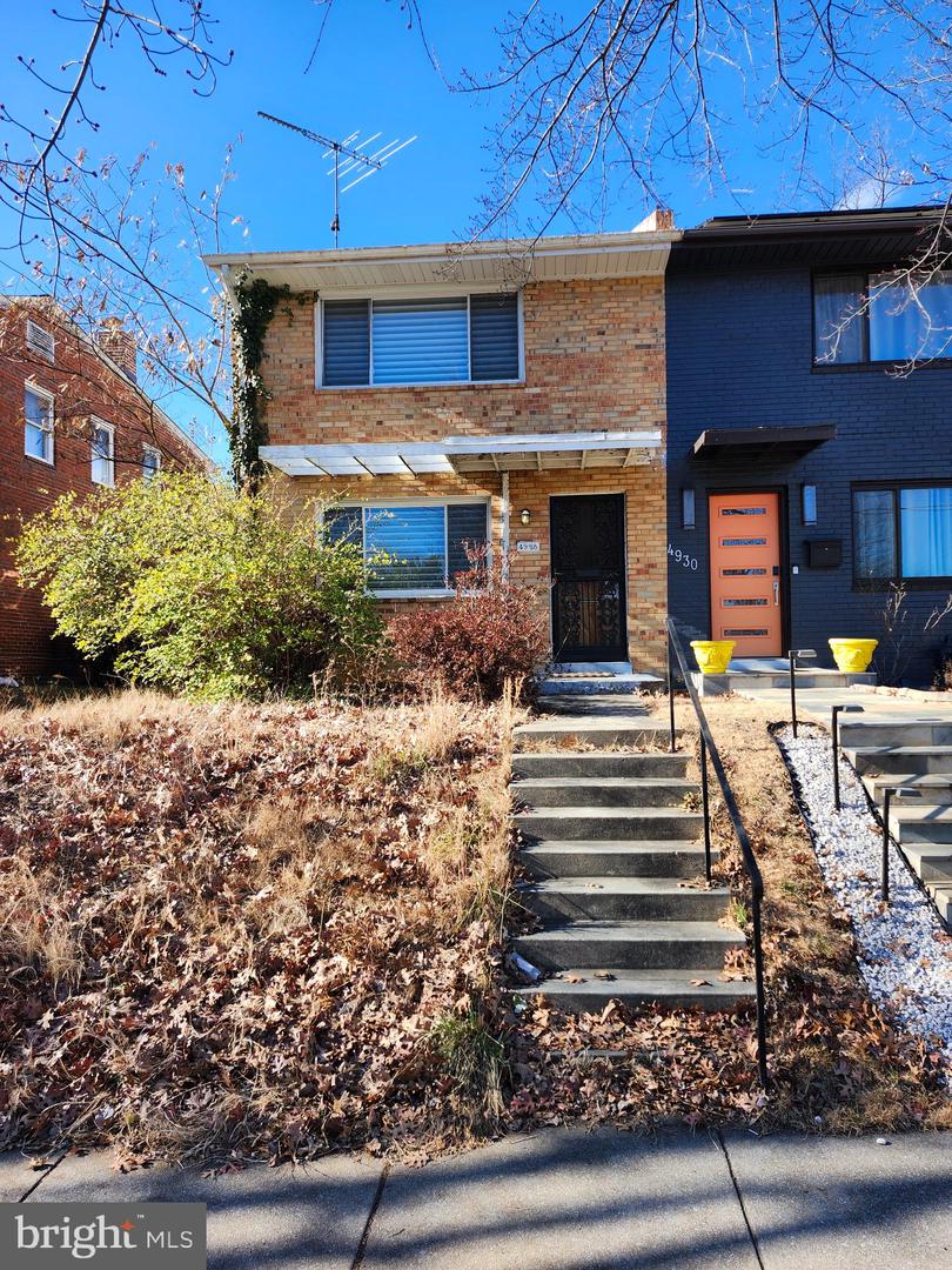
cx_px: 476
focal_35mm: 23
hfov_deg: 58.9
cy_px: 635
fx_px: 843
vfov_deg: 73.9
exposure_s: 1/508
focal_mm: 5.54
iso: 25
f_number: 1.8
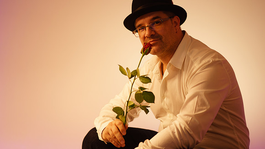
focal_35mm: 89
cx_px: 132
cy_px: 62
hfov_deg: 23.9
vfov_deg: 13.6
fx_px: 625
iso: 100
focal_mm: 85
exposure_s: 1/80
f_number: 1.8
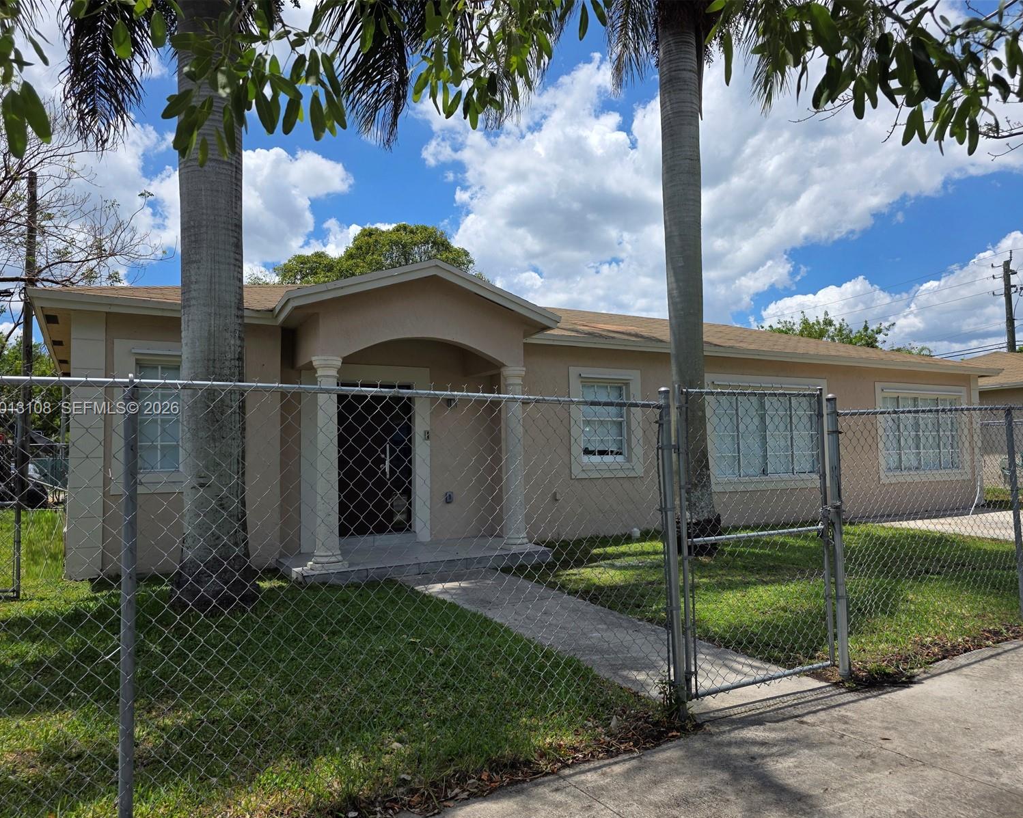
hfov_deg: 70.3
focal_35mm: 24
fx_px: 727
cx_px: 513
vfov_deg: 58.8
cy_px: 409
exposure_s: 1/6809
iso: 80
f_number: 1.7
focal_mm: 6.3
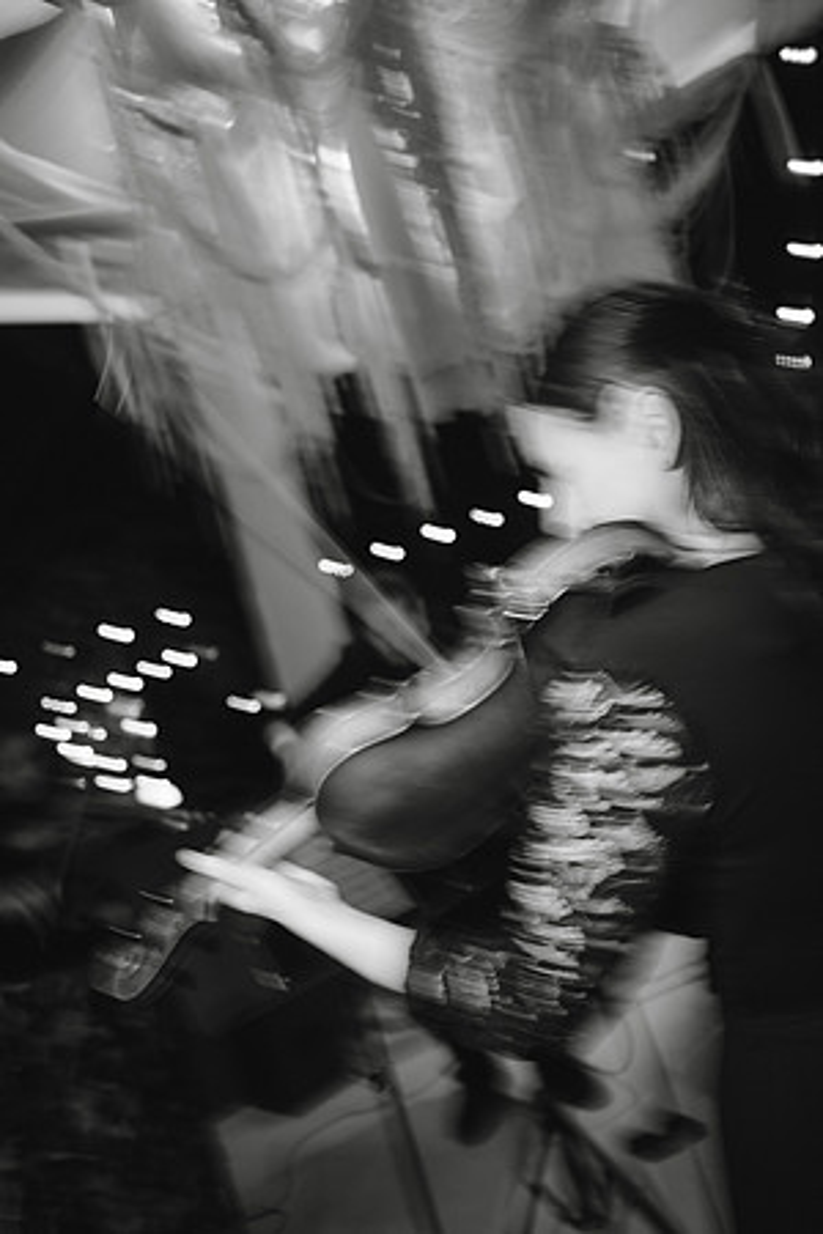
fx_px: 960
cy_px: 617
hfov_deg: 46.4
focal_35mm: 28
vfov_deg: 65.5
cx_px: 412
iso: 400
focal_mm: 28
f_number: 2.8
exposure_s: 1/13
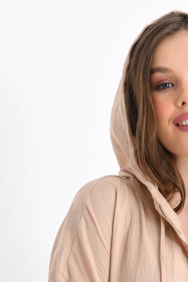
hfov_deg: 8.8
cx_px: 177
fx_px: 1223
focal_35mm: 156
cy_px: 387
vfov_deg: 12.7
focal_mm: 52
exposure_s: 1/125
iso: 200
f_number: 6.3
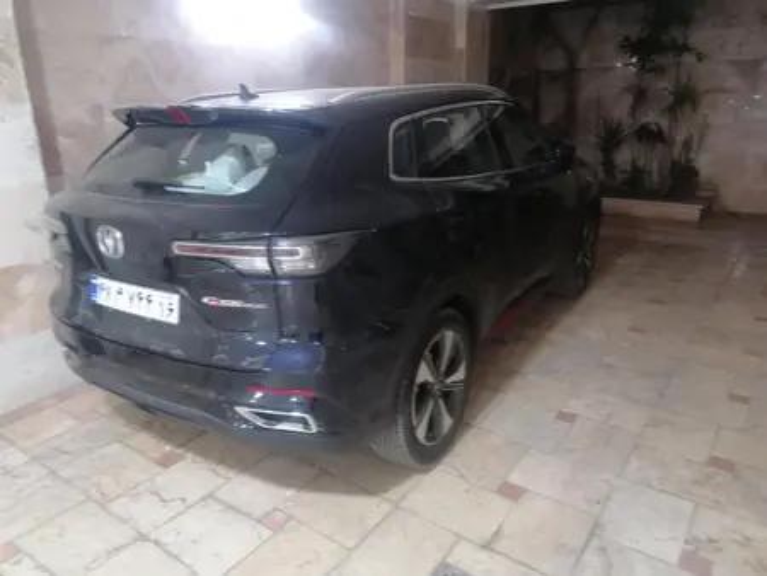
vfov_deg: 51.4
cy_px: 288
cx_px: 384
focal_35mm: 27
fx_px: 599
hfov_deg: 65.3
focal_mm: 4.75
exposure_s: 1/20
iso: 500
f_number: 1.8
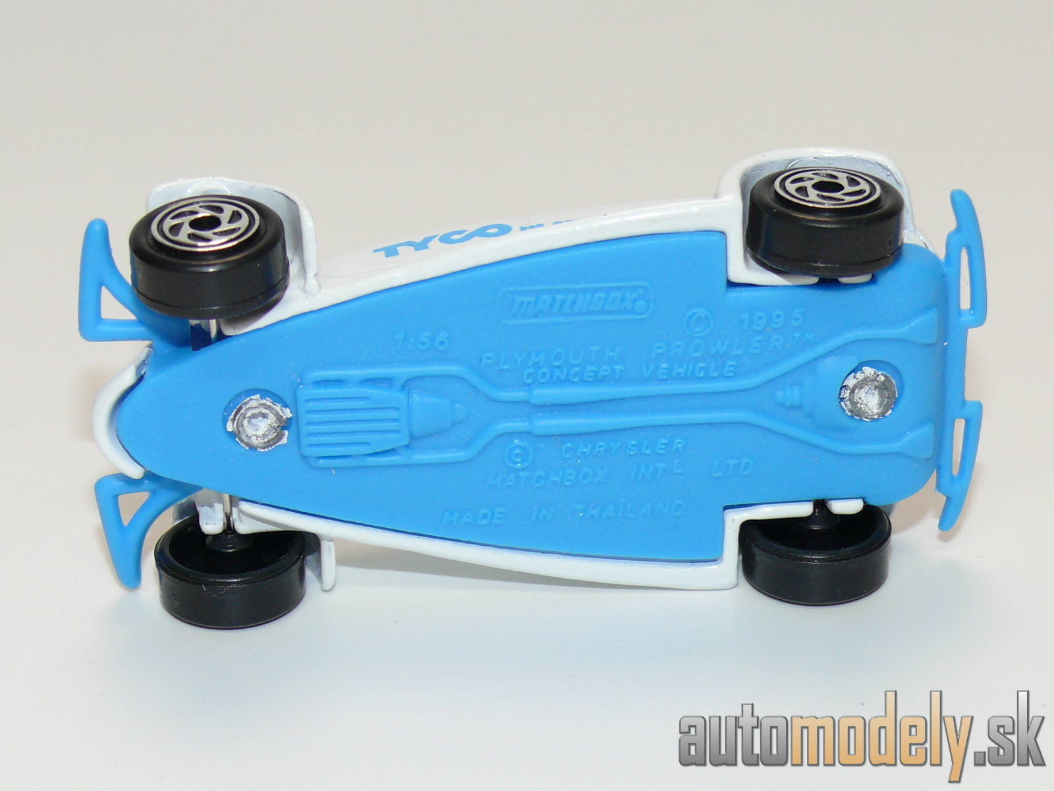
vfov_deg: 14.4
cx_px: 527
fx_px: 3136
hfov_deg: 19.1
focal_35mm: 103
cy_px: 396
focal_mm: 13.6
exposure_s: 1/30
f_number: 4
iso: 100
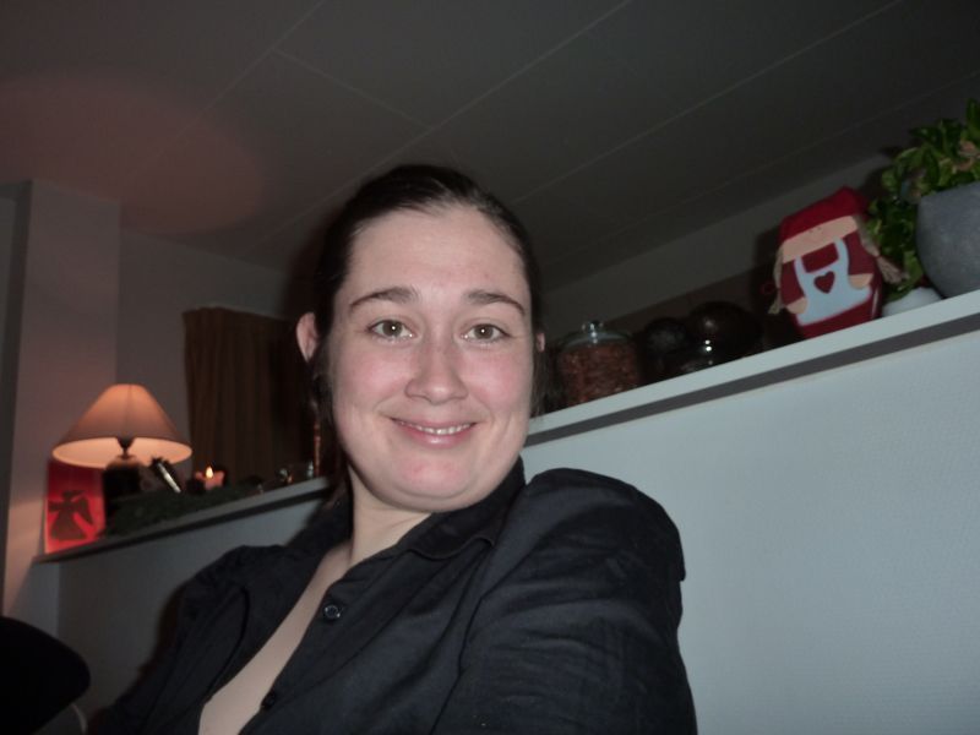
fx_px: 708
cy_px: 368
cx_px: 490
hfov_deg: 69.4
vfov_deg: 54.9
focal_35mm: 25
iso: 125
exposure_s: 1/125
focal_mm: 4.1
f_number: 3.3
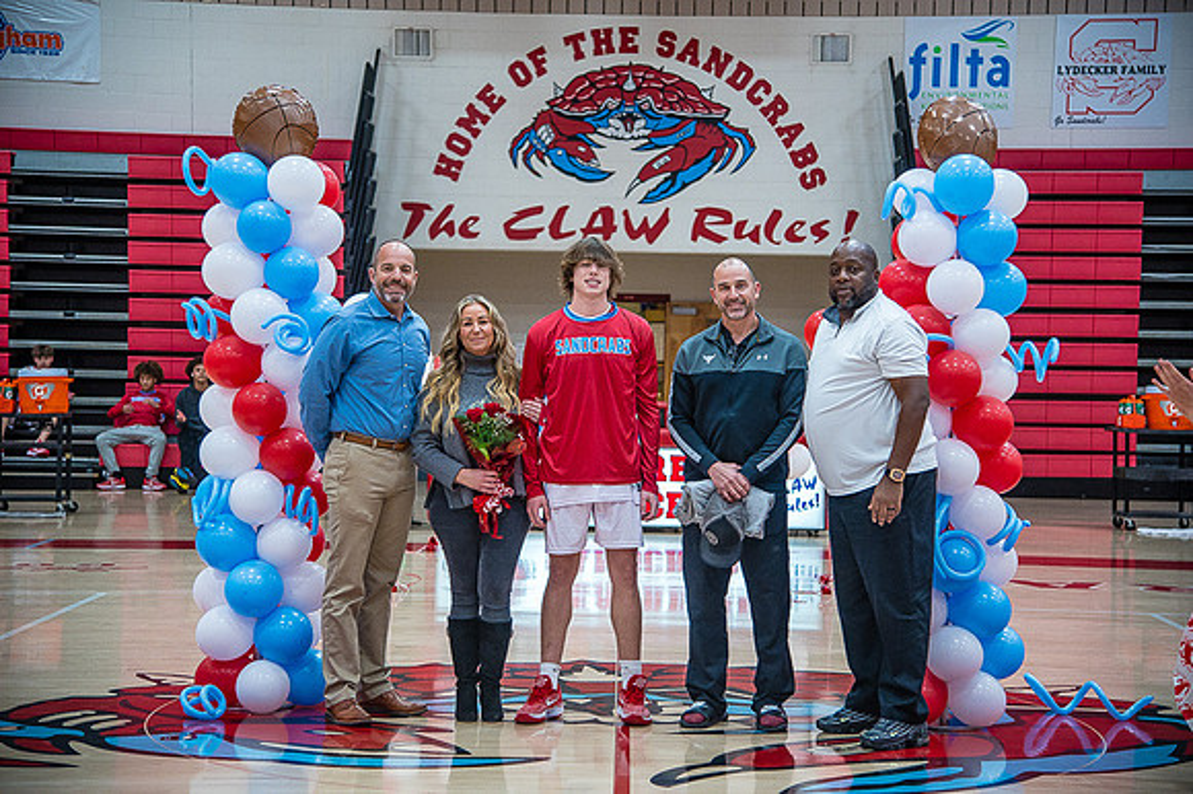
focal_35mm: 70
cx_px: 596
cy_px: 397
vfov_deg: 19.4
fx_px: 2318
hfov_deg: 28.9
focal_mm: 70
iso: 2000
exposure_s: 1/320
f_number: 4
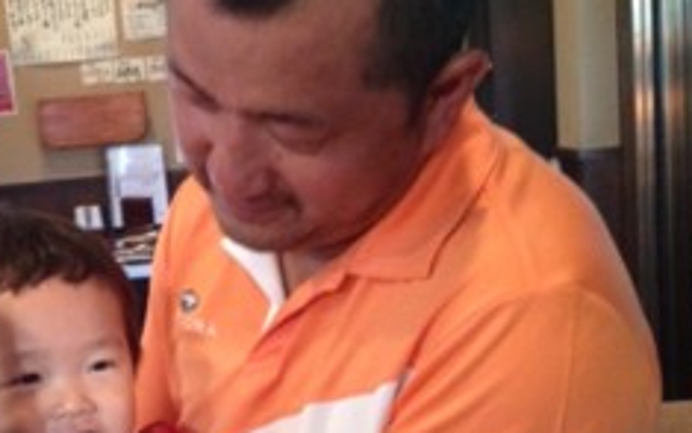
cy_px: 377
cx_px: 218
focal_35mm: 71
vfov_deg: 18.1
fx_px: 1339
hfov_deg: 28.7
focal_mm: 4.28
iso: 320
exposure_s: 1/20
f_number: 2.4
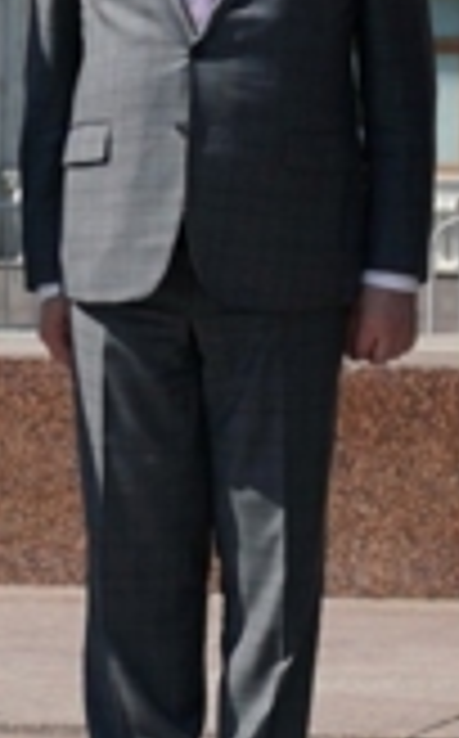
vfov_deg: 7.5
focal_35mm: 280
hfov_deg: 4.6
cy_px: 126
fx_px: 5624
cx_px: 693
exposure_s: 1/500
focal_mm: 40
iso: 100
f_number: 5.6
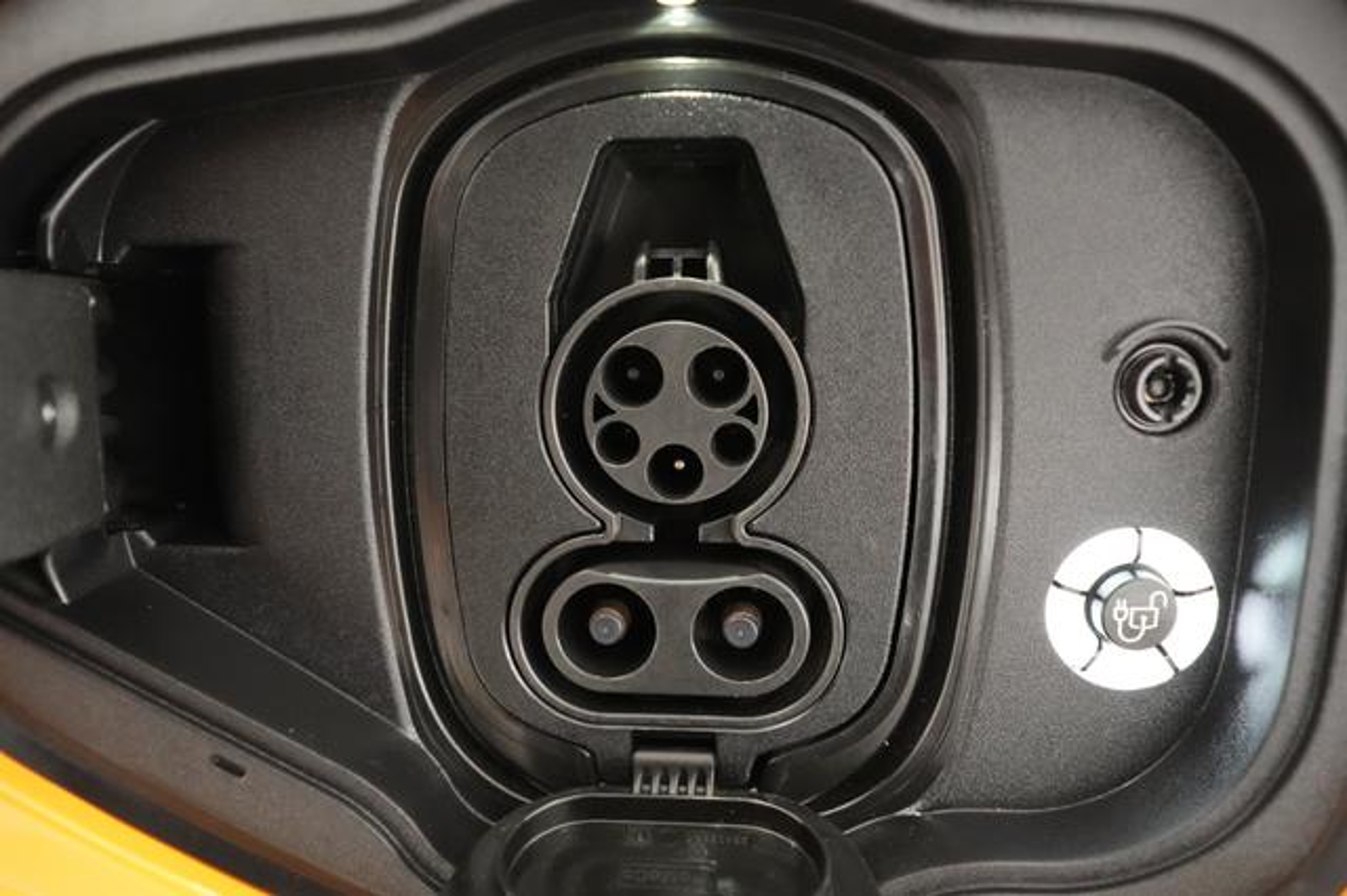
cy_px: 448
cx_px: 674
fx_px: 935
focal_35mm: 25
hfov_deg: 71.5
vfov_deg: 51.2
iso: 12800
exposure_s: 1/60
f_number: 2.8
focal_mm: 25
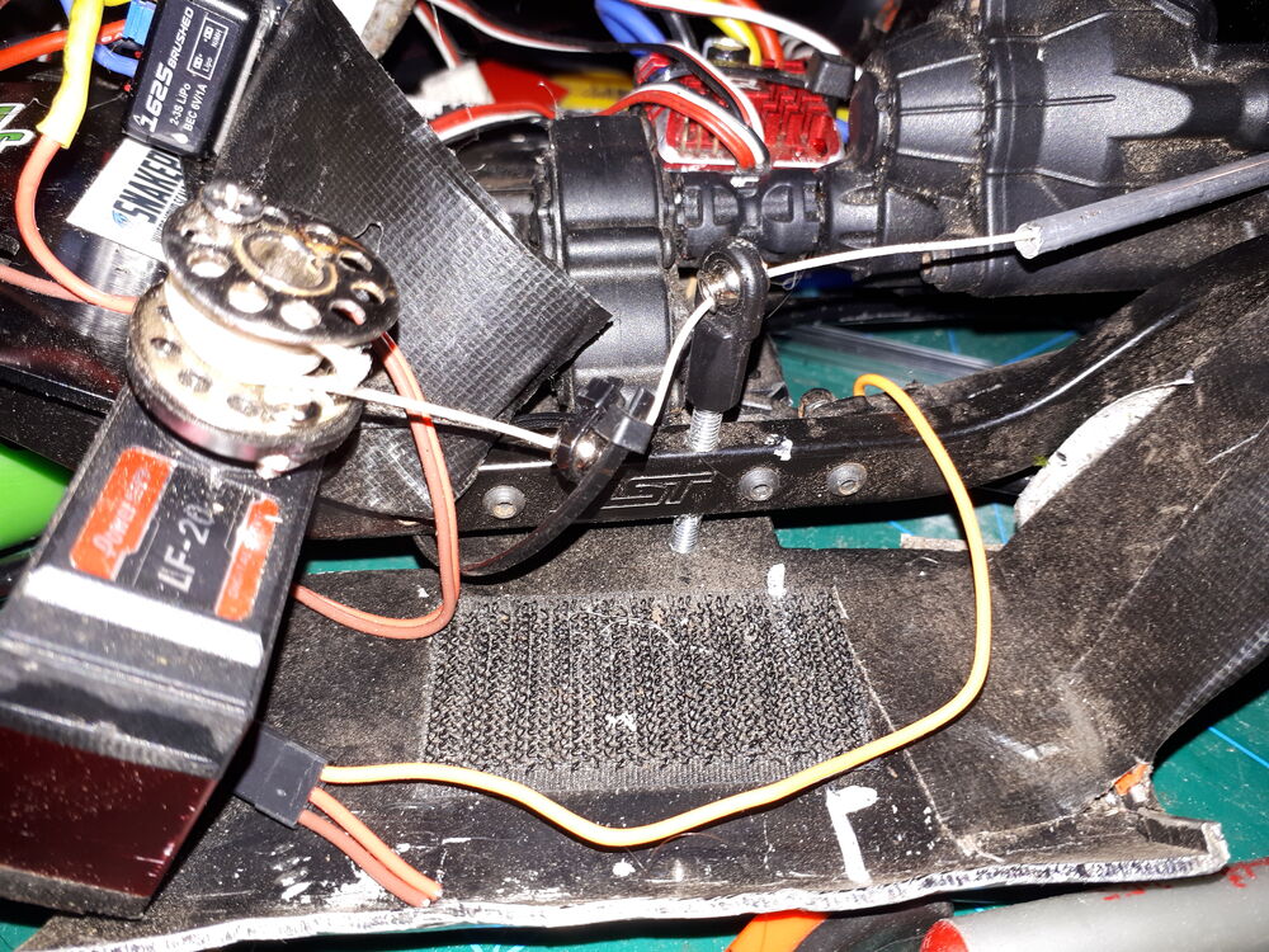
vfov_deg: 51.4
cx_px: 634
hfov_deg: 65.3
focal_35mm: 27
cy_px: 476
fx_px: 990
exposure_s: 1/33
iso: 50
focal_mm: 3.6
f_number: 1.9
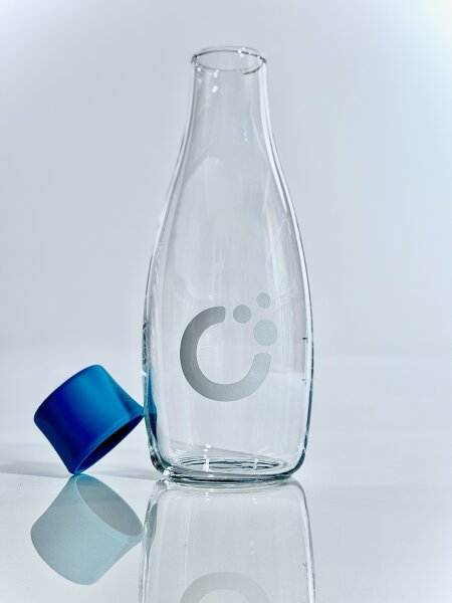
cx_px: 226
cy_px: 302
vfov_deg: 39.7
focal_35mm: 48
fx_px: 836
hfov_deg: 30.3
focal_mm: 6.86
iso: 64
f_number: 1.78
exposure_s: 1/121
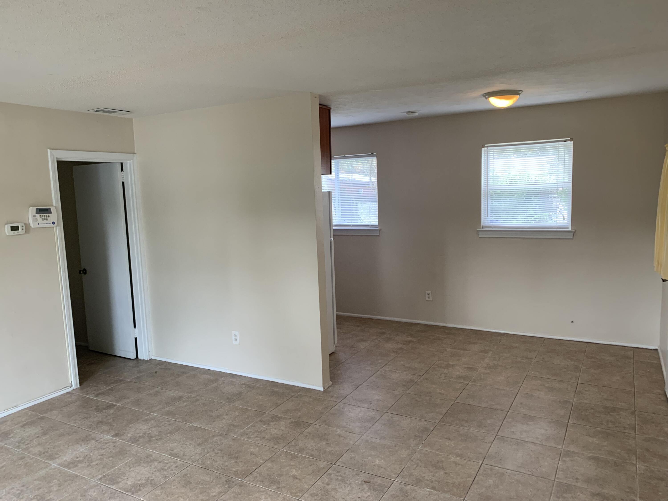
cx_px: 334
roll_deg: +1.1
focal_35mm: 26
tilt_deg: -7.1
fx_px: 502
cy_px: 250
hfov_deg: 67.3
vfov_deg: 53.1
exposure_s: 1/60
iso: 100
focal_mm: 4.25
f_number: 1.8
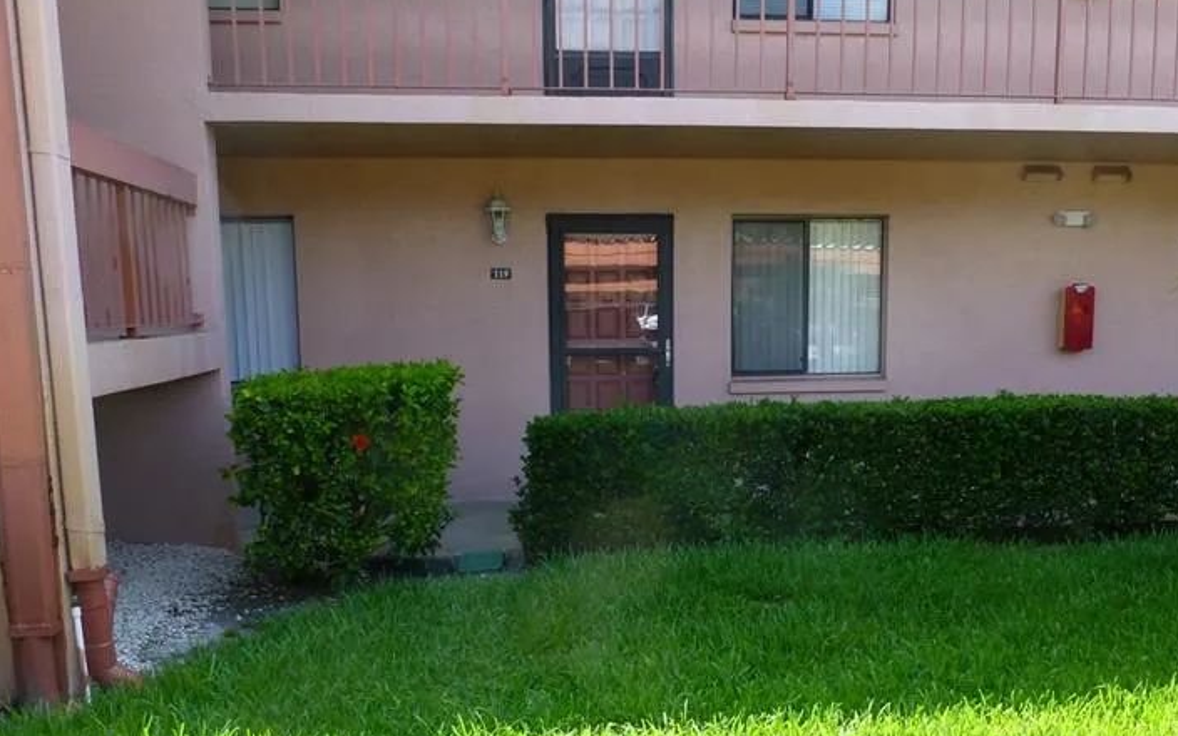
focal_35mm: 37
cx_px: 679
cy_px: 515
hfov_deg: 52.5
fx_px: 1188
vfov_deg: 34.0
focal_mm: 4.3
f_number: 4
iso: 100
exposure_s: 1/125
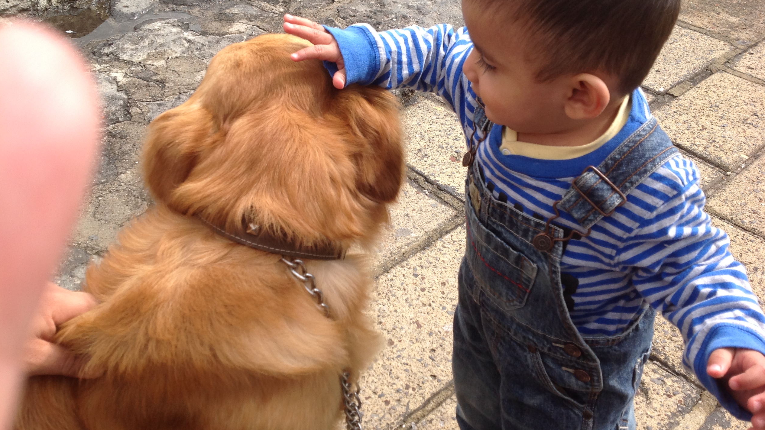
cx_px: 384
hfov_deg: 51.6
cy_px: 168
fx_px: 791
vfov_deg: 30.3
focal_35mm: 39
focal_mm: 4.28
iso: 50
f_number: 2.4
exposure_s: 1/817
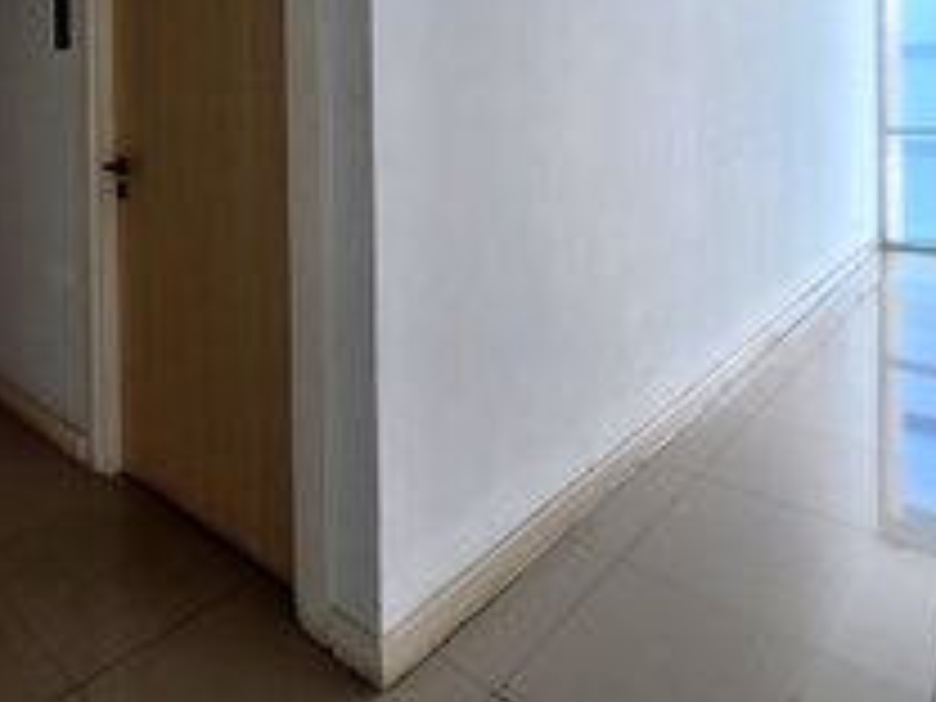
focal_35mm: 25
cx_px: 274
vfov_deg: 50.8
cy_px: 122
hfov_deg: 66.5
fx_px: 676
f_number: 2.2
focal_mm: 1.74
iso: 50
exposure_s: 1/100
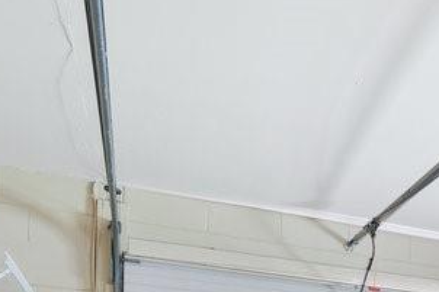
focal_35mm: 53
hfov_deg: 28.4
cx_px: 615
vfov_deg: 20.5
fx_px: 646
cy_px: 476
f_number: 8
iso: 640
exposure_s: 4
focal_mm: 16
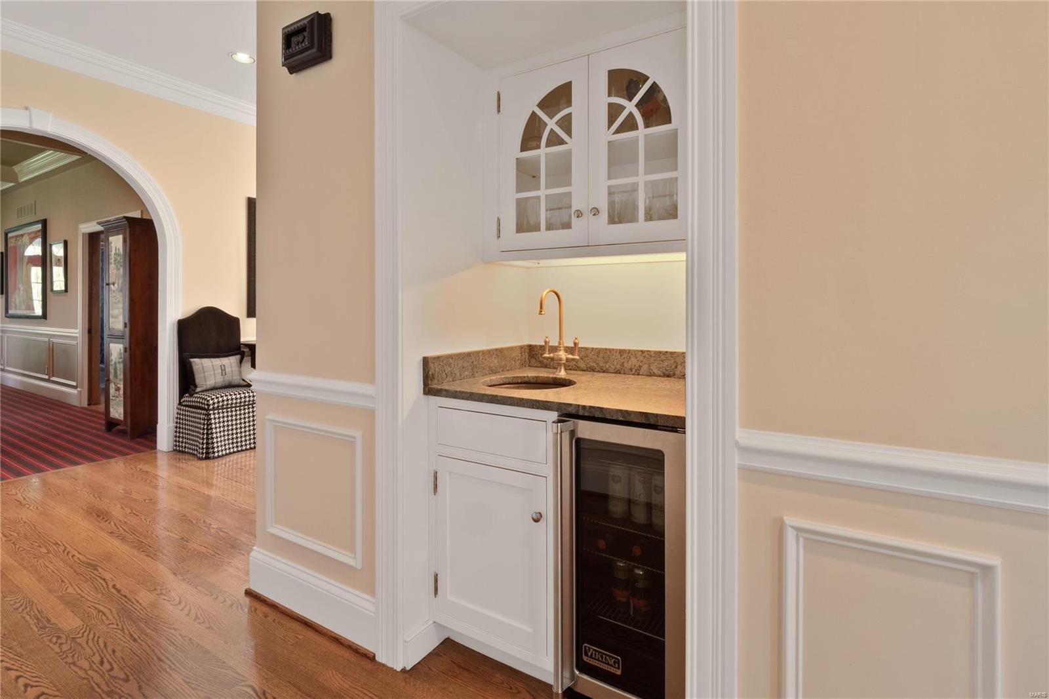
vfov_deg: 73.7
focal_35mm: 16
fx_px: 466
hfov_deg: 96.7
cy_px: 350
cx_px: 524
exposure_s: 1/1.25
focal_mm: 8
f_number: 10
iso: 400
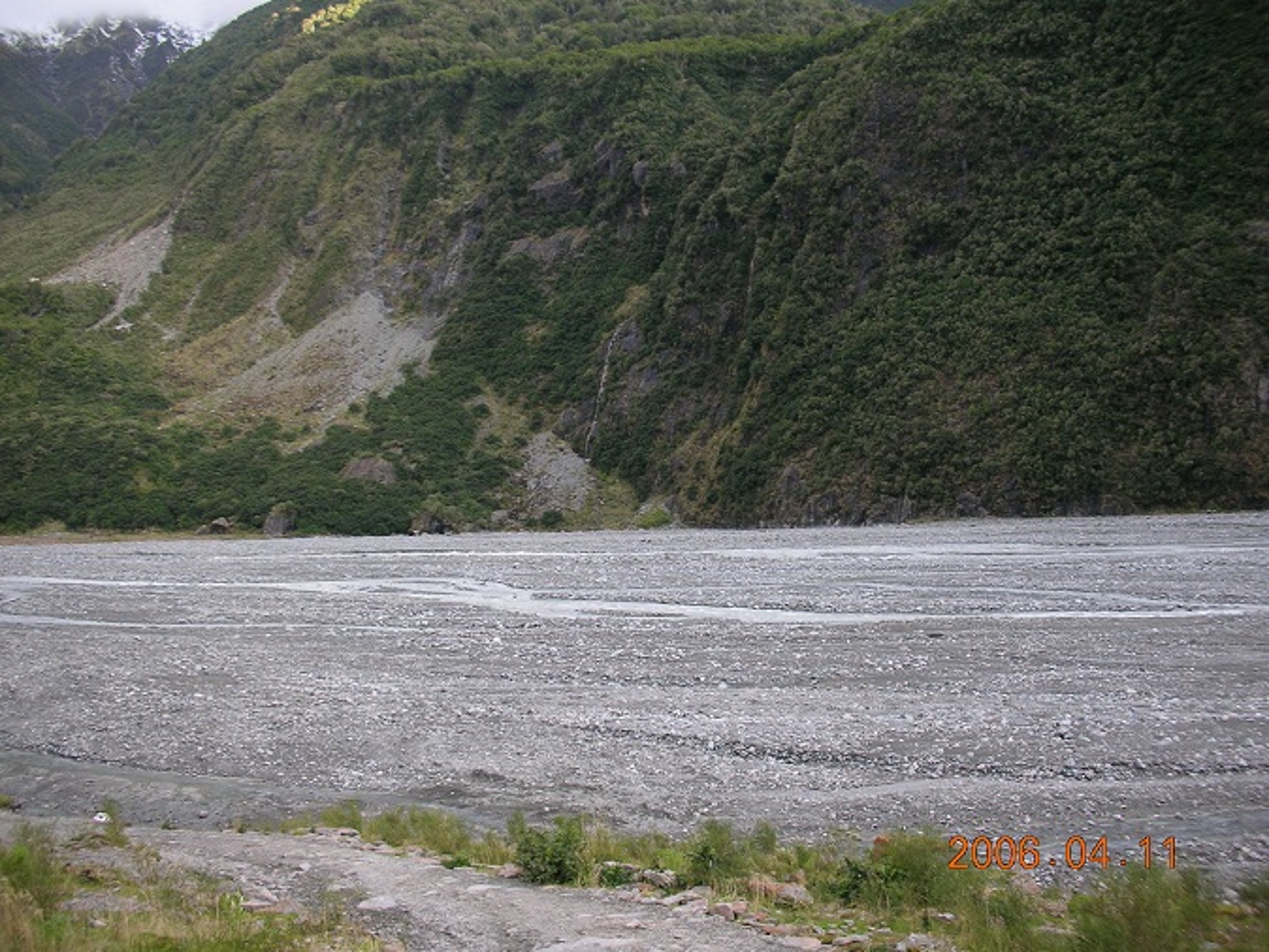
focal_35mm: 35
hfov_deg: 52.6
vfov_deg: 40.7
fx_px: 1284
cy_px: 476
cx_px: 634
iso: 50
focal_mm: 5.8
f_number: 3
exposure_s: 1/63
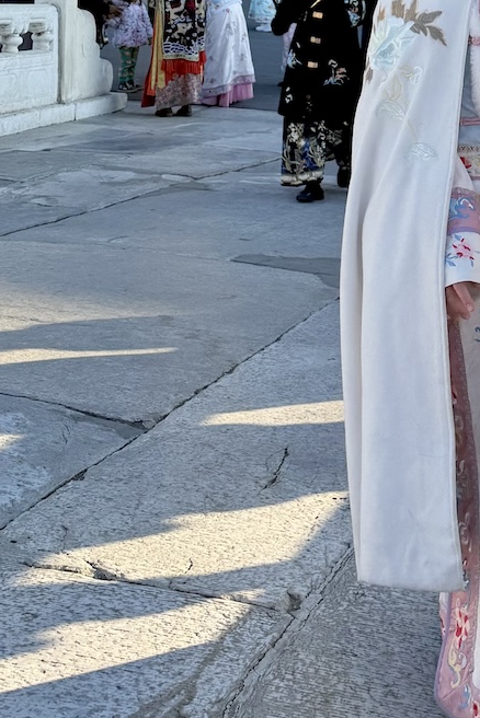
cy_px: -137
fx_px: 1418
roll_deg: -3.1
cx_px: 410
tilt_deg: +0.5
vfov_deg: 25.6
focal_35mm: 71
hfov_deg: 18.9
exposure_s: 1/1250
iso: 80
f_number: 1.78
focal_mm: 6.76
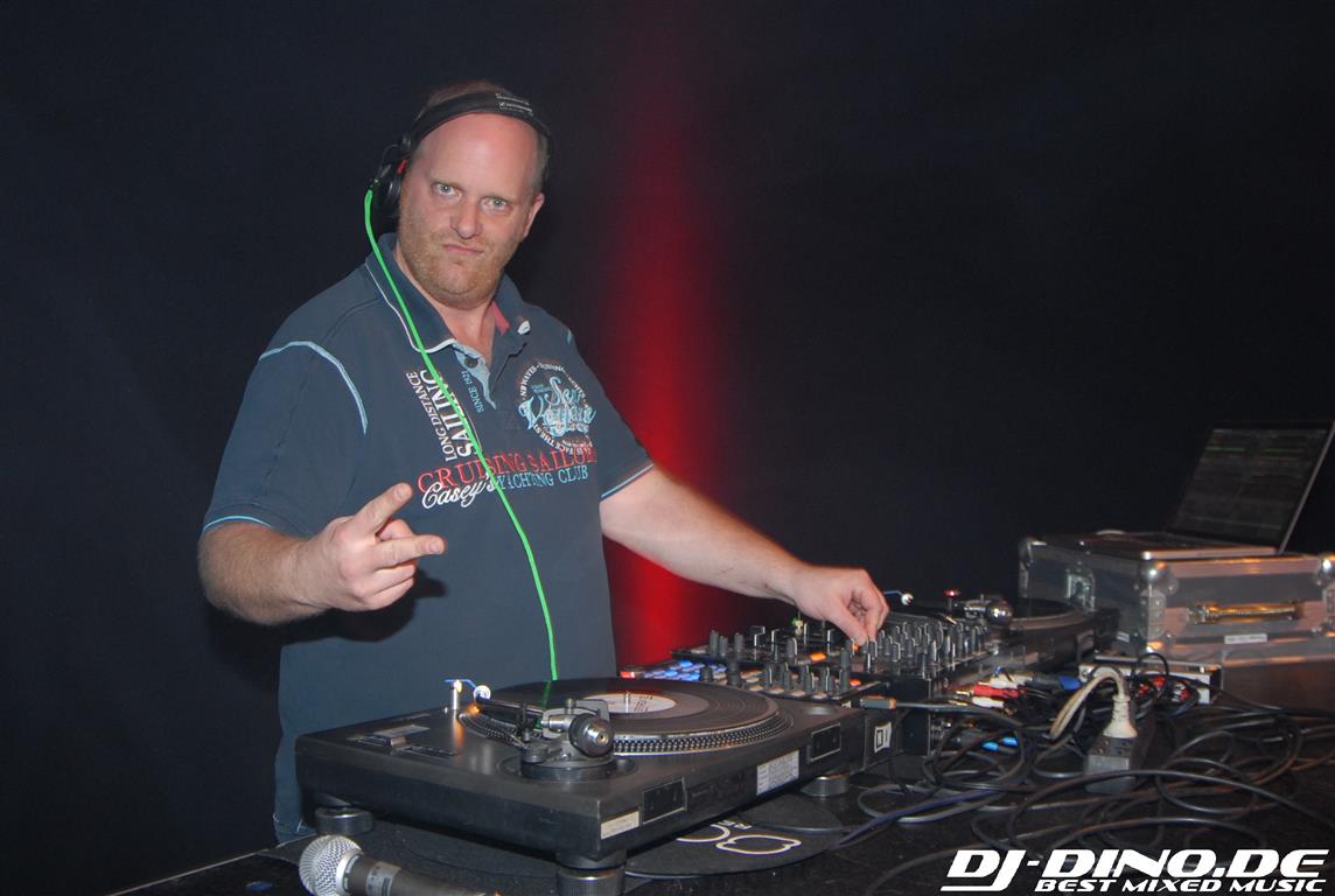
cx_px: 668
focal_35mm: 36
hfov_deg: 53.0
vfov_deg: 37.0
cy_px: 448
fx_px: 1338
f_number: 5.6
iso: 400
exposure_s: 1/6
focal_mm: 24
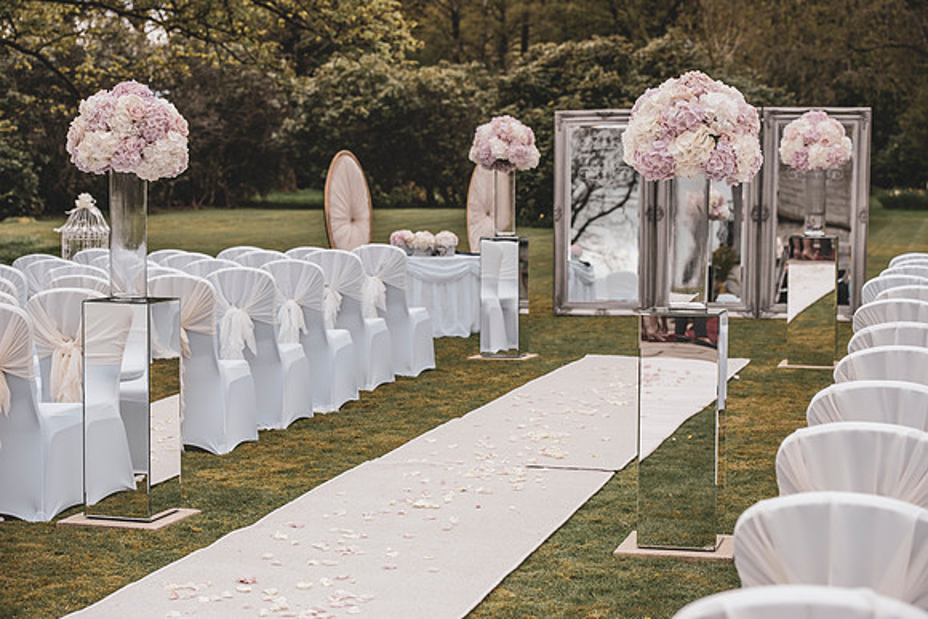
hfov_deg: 28.8
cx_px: 464
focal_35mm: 70
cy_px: 310
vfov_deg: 19.5
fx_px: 1805
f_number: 4.5
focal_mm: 70
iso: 400
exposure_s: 1/2000
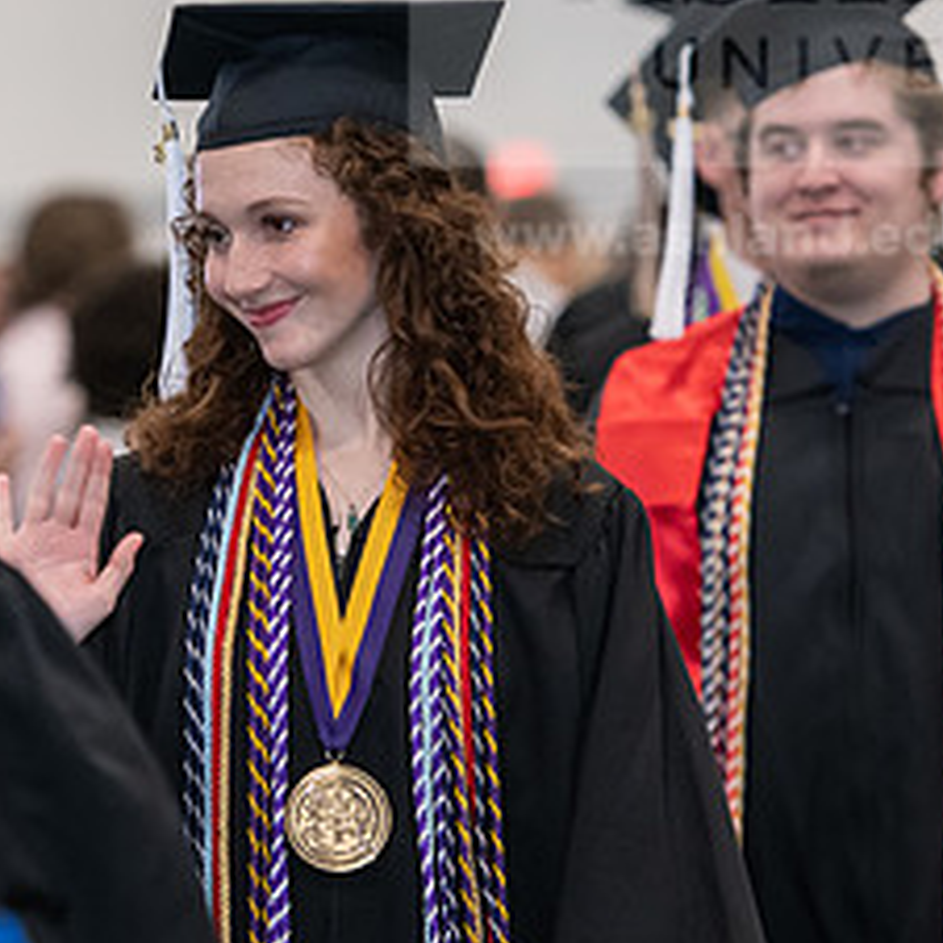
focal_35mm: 294
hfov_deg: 6.0
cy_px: 323
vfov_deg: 6.0
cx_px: 284
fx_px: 9061
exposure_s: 1/200
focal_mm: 135
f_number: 3.2
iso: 2000
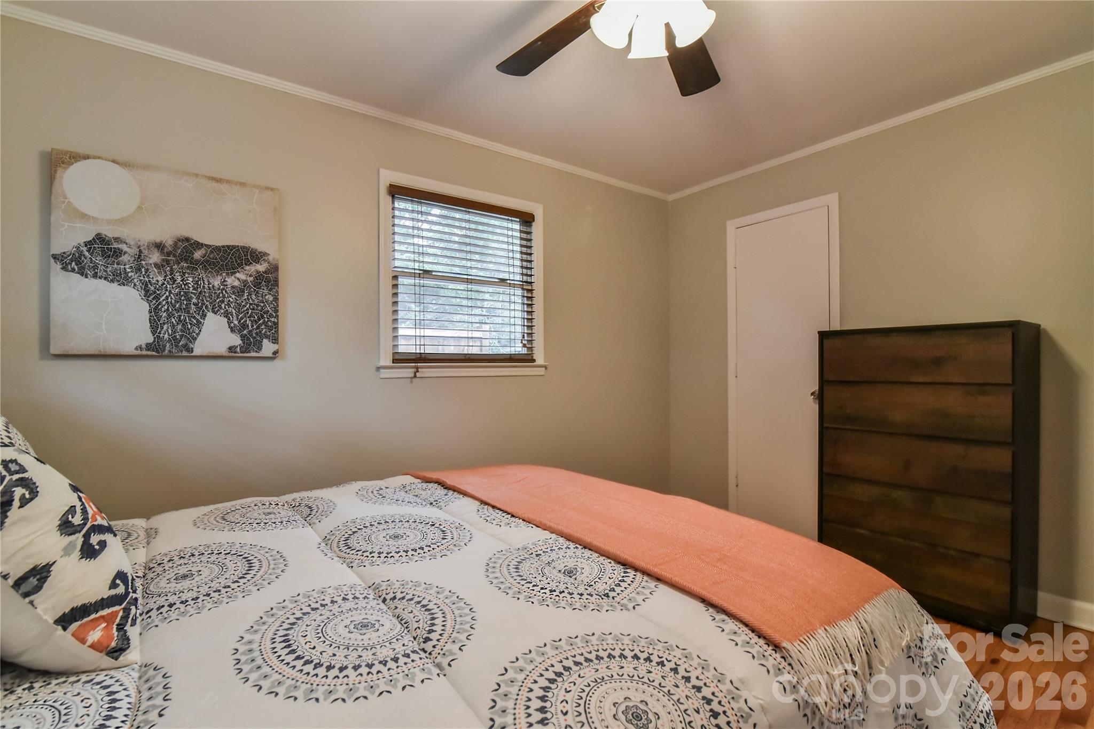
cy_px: 364
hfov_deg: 96.7
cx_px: 547
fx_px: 486
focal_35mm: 16
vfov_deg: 73.8
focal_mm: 16
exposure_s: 1/80
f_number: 9
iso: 4000
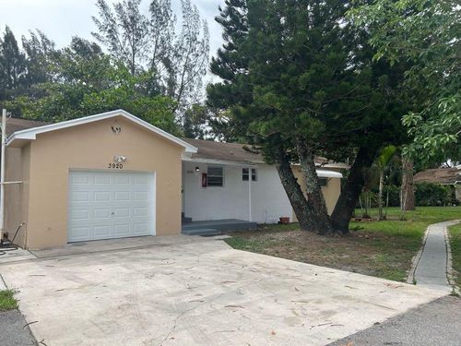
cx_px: 230
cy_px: 173
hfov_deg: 67.3
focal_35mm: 26
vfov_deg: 53.1
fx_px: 346
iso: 50
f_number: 1.5
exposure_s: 1/2994
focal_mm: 5.7
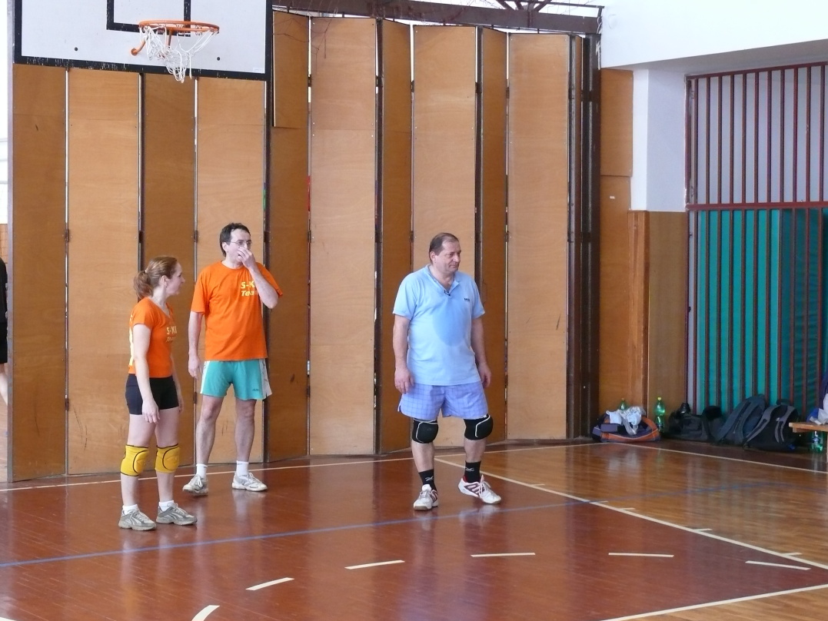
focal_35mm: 75
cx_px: 414
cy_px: 310
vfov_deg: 19.6
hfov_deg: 26.0
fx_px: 1794
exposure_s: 1/200
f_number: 3.2
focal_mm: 14.4
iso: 400
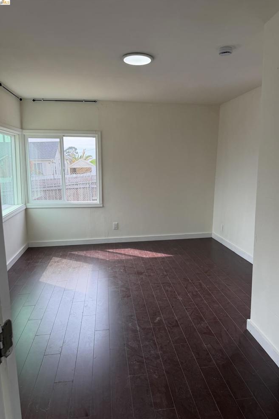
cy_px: 217
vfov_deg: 69.4
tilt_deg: -8.6
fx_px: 302
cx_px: 150
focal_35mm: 26
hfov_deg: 49.5
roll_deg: +2.3
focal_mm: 6.76
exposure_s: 1/539
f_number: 1.78
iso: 80
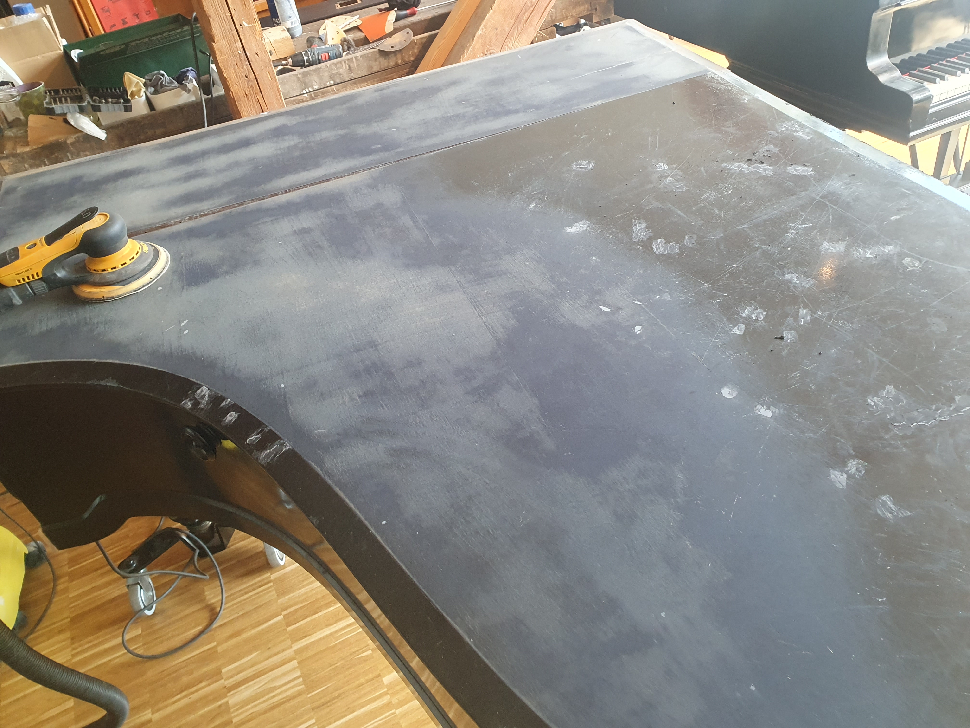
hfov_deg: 67.3
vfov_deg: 53.1
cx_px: 485
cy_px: 364
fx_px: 729
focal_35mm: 26
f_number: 2.4
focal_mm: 4.32
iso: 320
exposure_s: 1/50
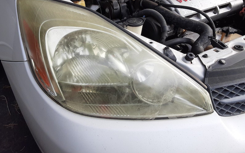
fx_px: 194
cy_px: 61
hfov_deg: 64.7
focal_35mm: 29
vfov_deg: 42.9
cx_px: 123
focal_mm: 2.91
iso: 40
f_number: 1.9
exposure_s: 1/374
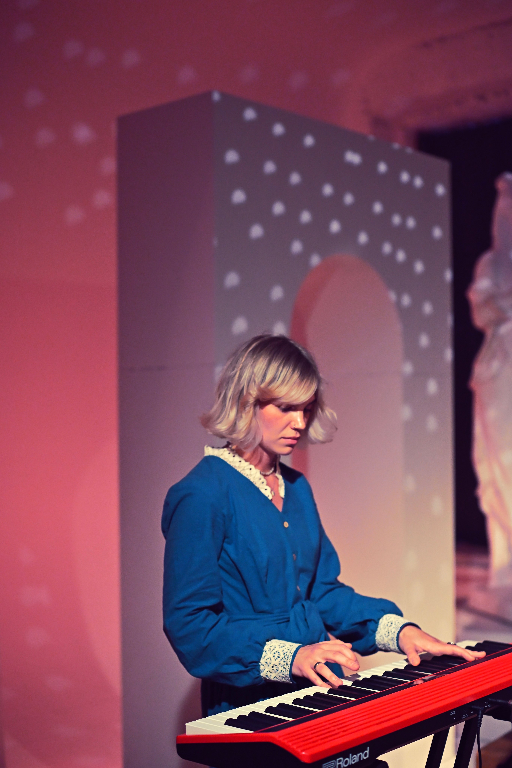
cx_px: 256
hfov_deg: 27.0
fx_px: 1067
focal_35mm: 50
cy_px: 384
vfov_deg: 39.6
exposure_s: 1/1000
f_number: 2.2
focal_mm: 50
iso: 4000
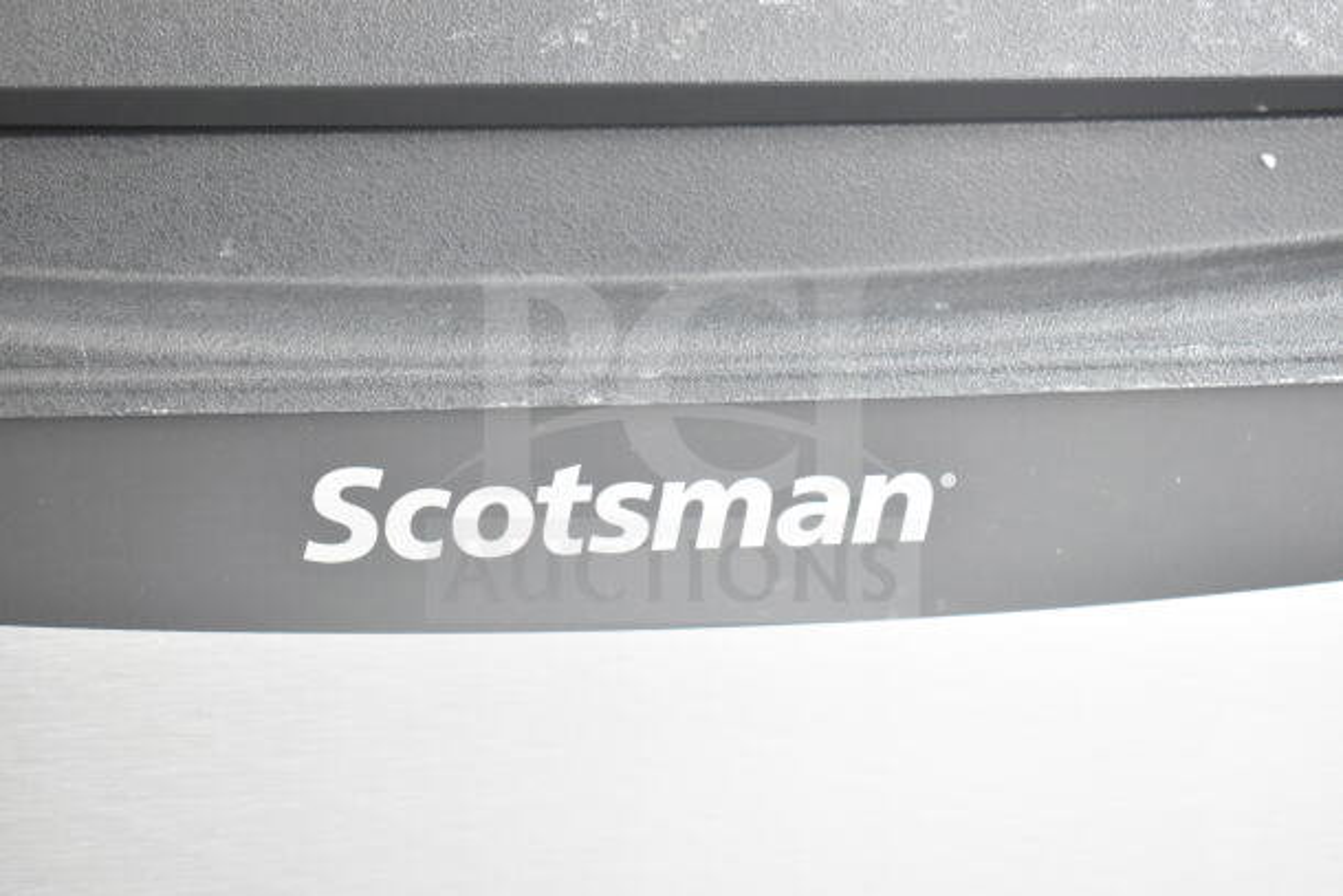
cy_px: 448
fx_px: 2575
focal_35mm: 69
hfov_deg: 29.2
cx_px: 672
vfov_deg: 19.7
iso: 6400
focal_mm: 46
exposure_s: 1/80
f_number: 5.3
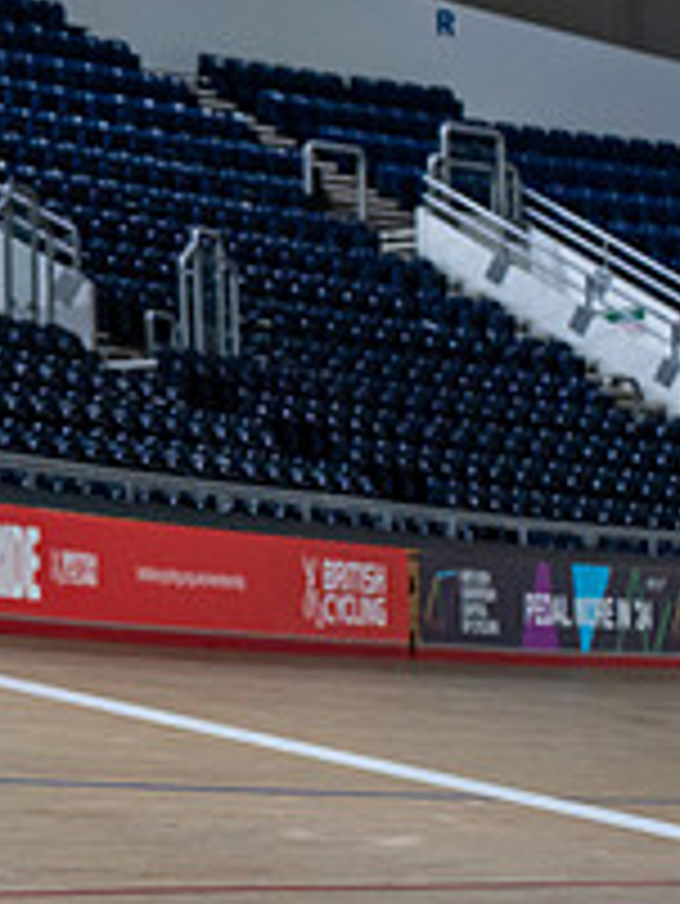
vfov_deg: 9.5
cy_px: 434
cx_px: -392
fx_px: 5442
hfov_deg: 7.0
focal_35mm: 208
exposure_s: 1/1000
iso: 3200
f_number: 2.8
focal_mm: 75
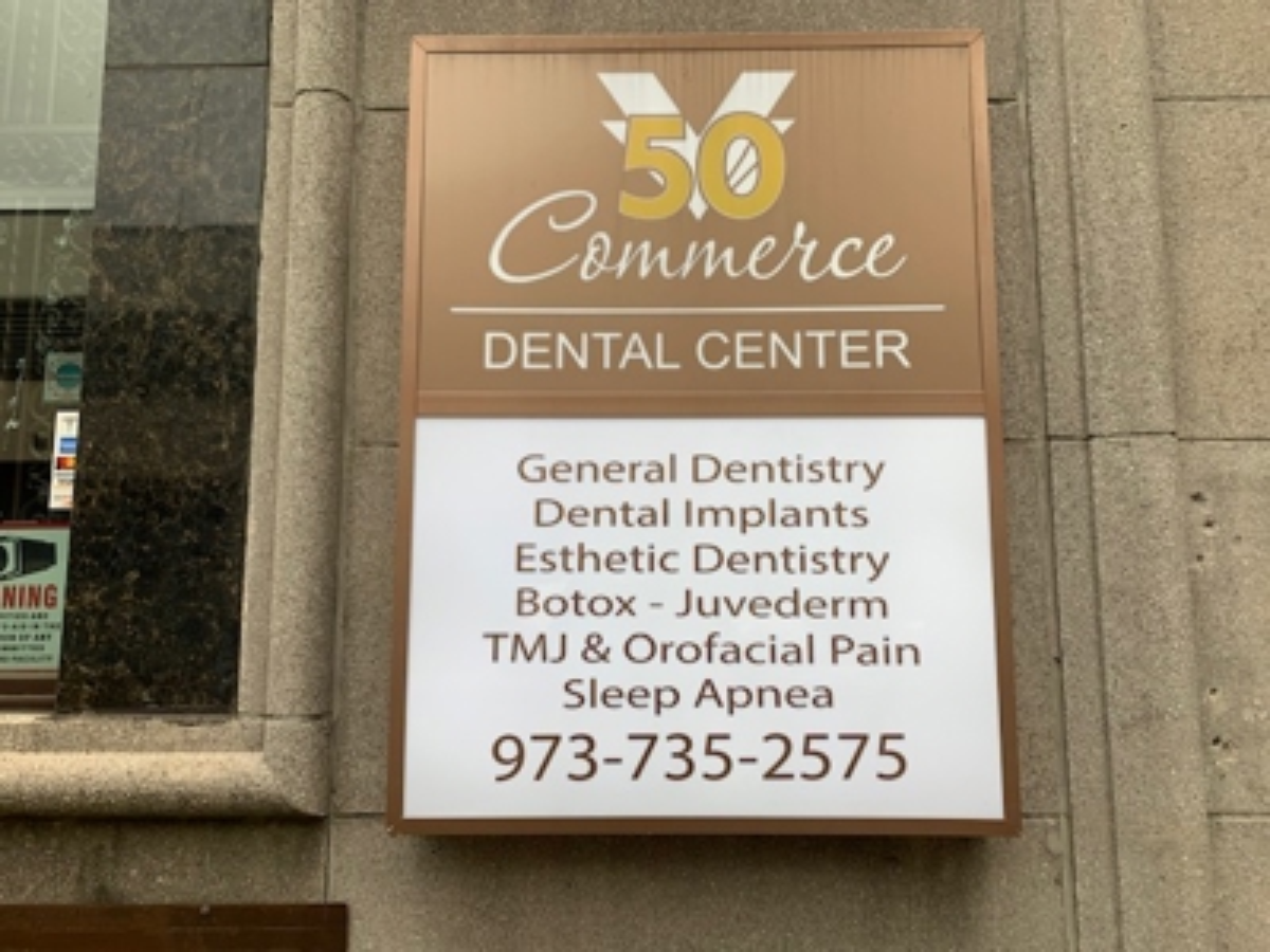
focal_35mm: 26
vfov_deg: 53.1
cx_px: 635
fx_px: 954
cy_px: 476
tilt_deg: +8.2
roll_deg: -0.6
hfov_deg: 67.3
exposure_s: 1/121
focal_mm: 4.25
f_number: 1.8
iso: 32
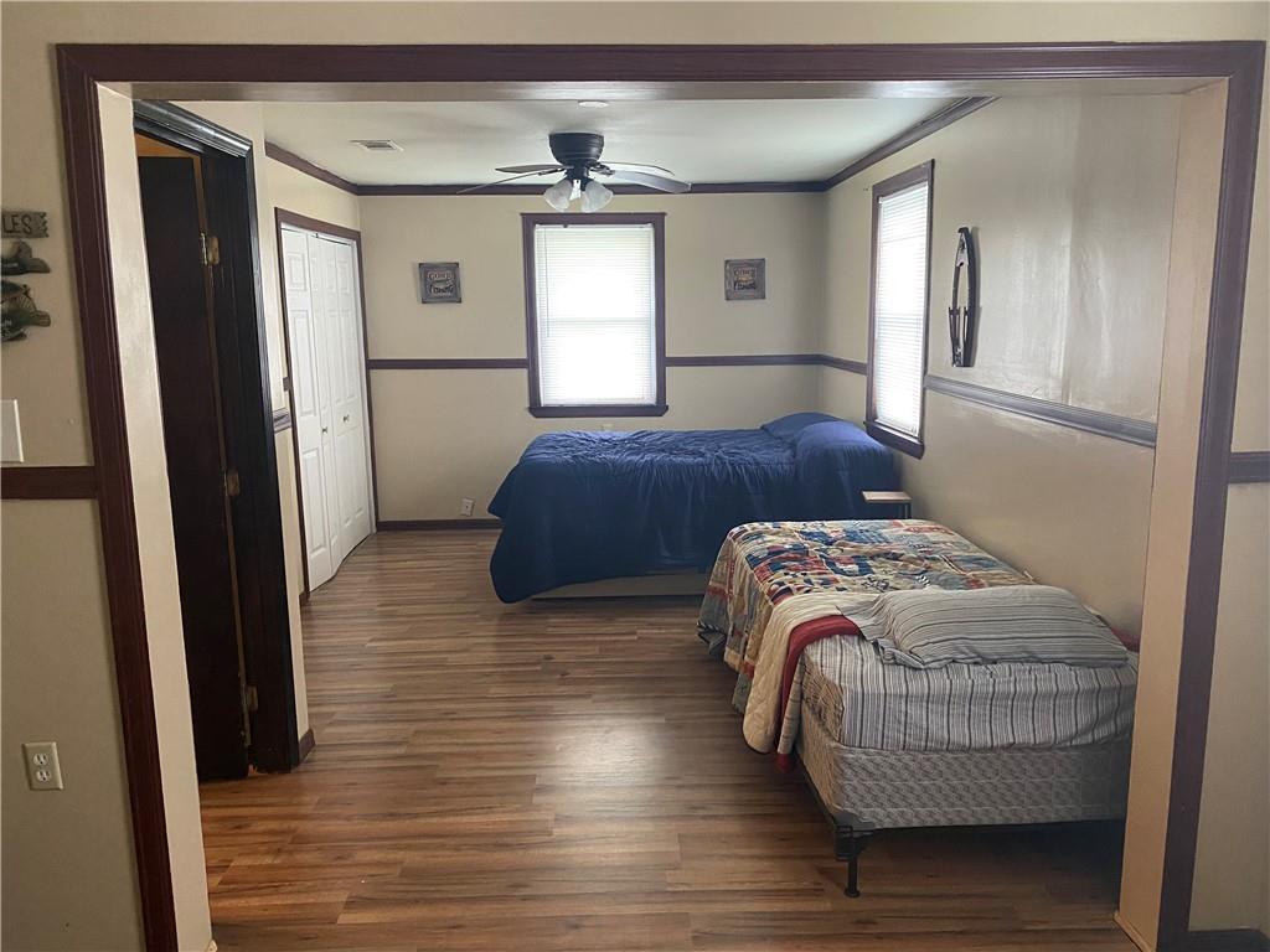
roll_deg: +0.3
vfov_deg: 53.1
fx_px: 954
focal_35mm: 26
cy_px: 476
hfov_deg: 67.3
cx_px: 635
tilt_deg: -9.5
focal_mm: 4.25
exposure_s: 1/40
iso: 400
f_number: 1.8
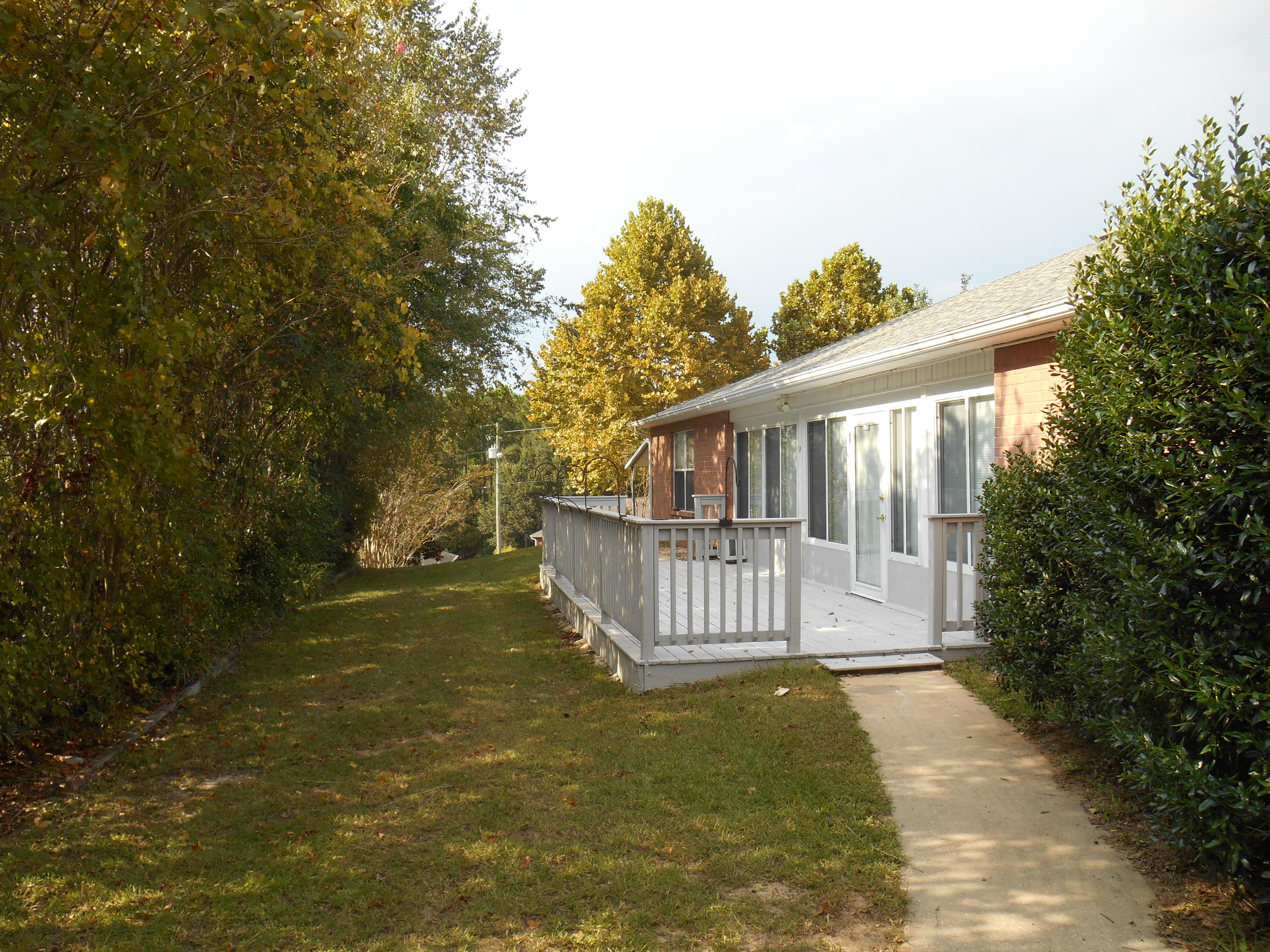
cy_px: 476
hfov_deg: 67.3
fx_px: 954
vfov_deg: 53.1
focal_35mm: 26
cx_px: 635
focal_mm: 4.7
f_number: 3.4
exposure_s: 1/320
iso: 80
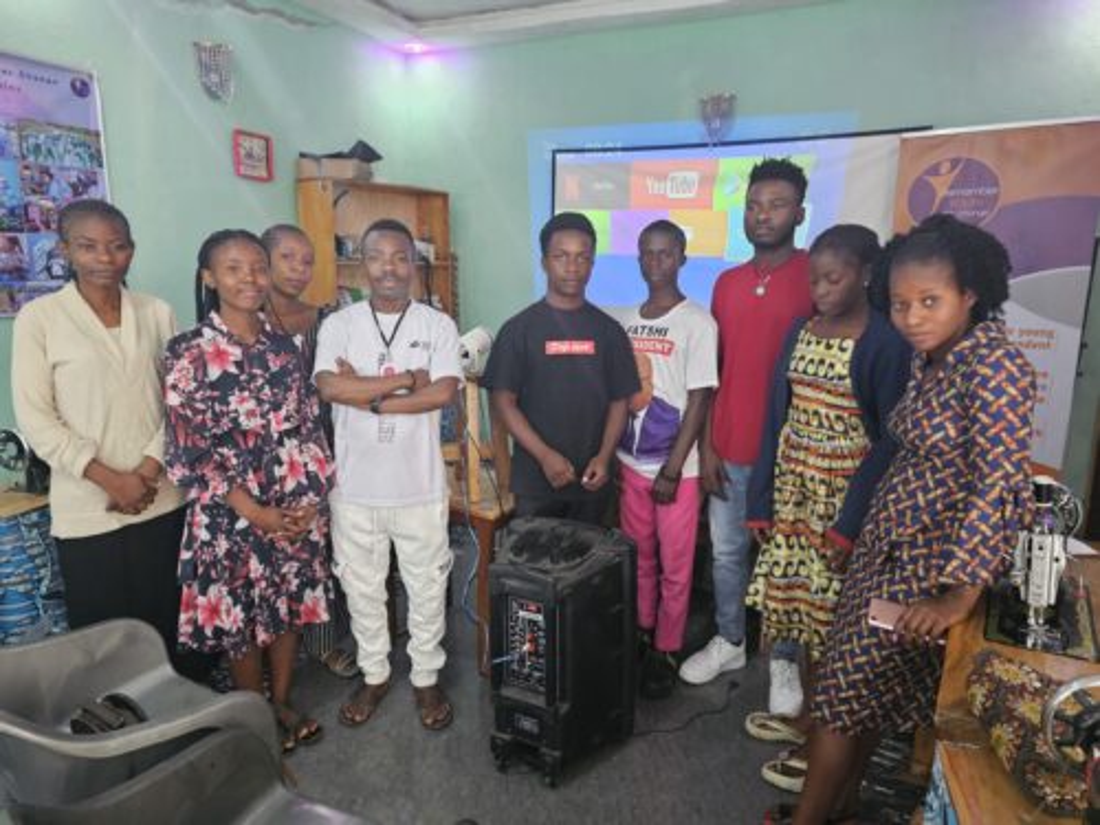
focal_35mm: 23
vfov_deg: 58.9
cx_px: 550
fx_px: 731
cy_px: 412
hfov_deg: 73.9
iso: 800
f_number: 1.7
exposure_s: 1/24
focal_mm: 6.3
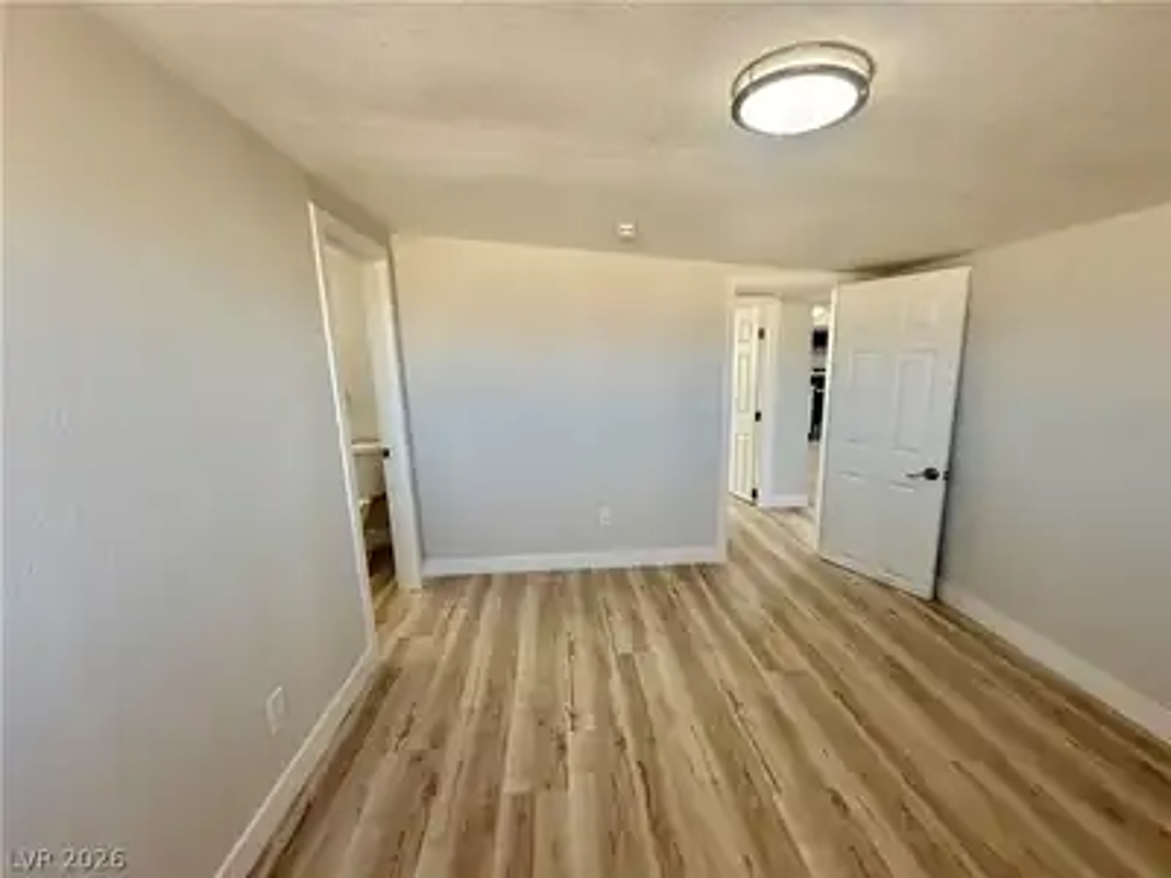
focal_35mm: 14
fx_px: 474
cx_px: 586
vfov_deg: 85.7
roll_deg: +0.7
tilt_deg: -9.6
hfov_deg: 102.1
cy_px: 439
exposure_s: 1/120
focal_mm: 2.22
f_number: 2.2
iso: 100
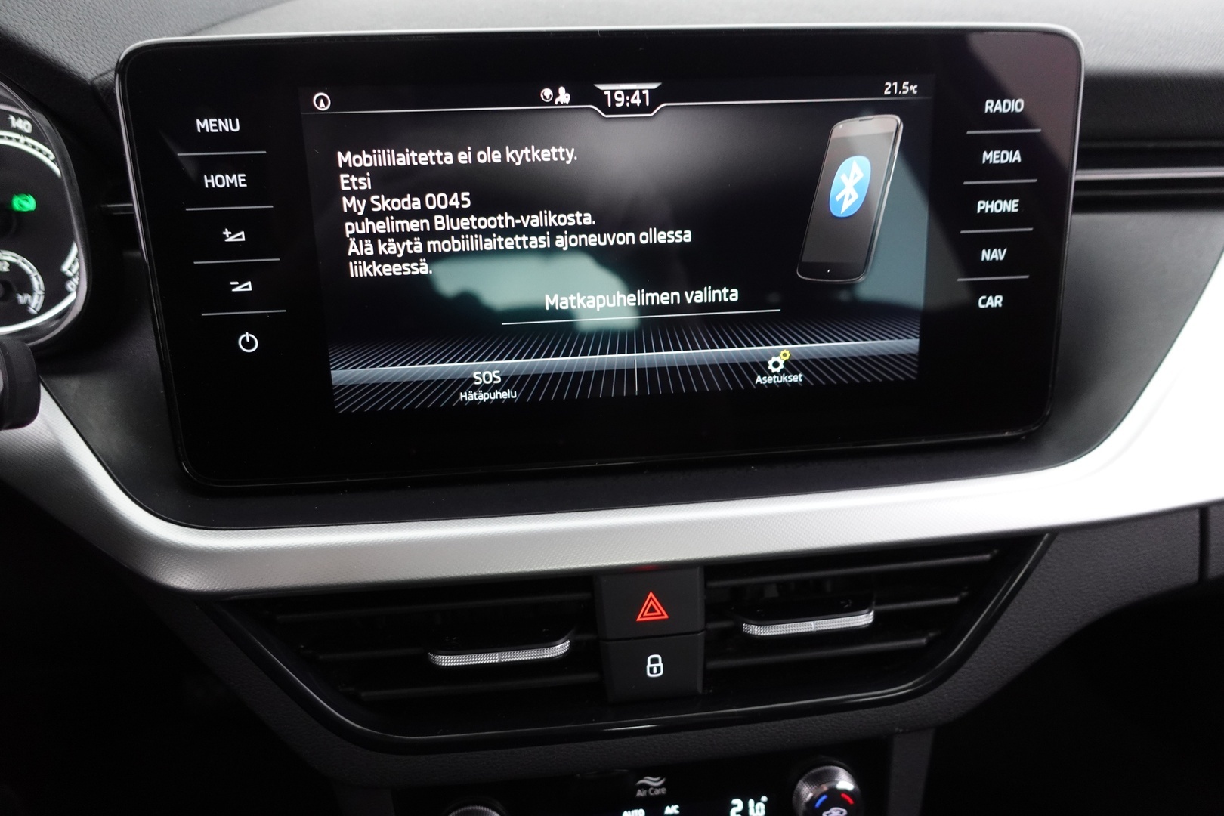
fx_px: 816
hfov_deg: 73.7
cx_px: 612
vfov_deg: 53.1
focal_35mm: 24
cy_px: 408
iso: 800
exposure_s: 1/20
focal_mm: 9.4
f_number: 1.8
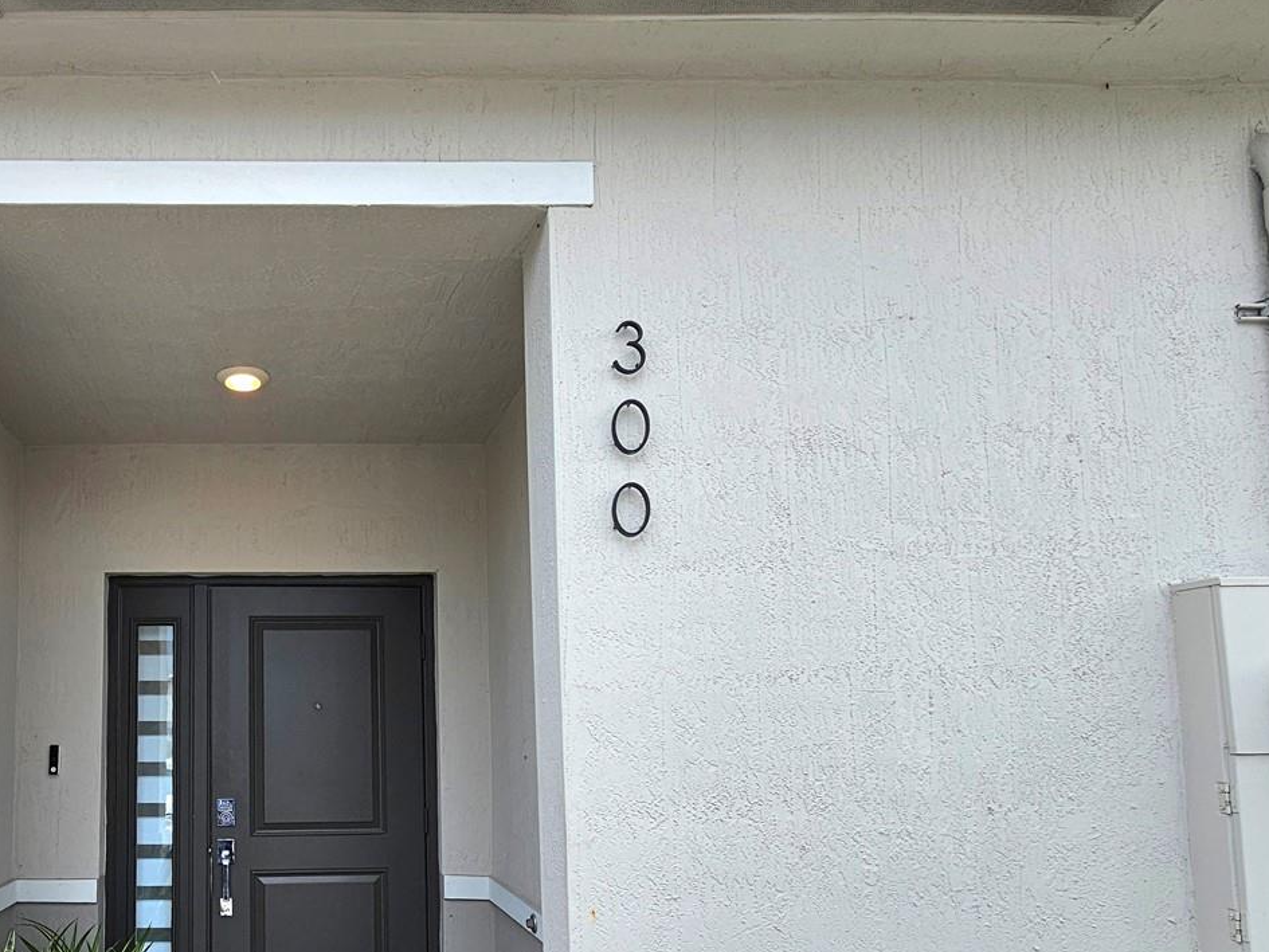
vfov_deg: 59.0
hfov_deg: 70.5
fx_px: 807
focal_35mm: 22
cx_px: 295
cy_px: 671
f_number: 2.2
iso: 50
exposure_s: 1/370
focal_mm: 2.2
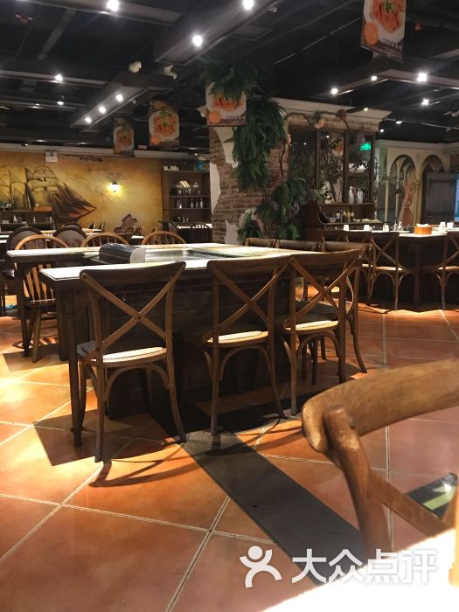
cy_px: 306
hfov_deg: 49.7
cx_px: 230
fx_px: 495
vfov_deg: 63.4
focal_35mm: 28
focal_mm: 3.99
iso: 80
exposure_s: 1/6
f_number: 1.8
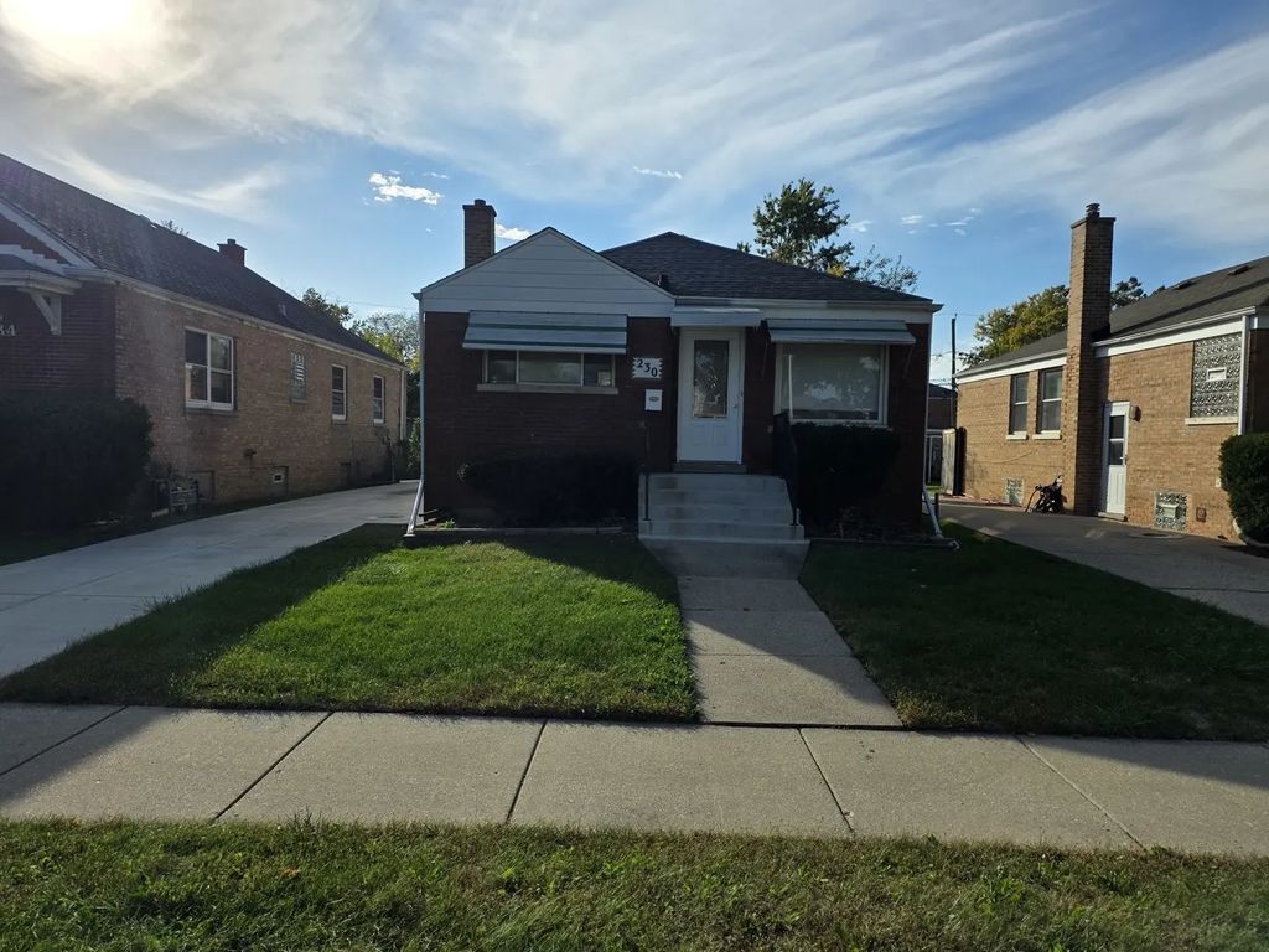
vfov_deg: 58.9
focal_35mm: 23
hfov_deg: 73.9
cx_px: 634
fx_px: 843
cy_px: 476
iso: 80
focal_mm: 6.25
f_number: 1.7
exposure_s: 1/7626
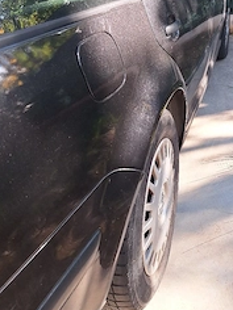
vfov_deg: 46.9
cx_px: 168
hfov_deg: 36.1
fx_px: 350
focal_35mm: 39
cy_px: 99
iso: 40
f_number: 1.8
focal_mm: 5.54
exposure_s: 1/385
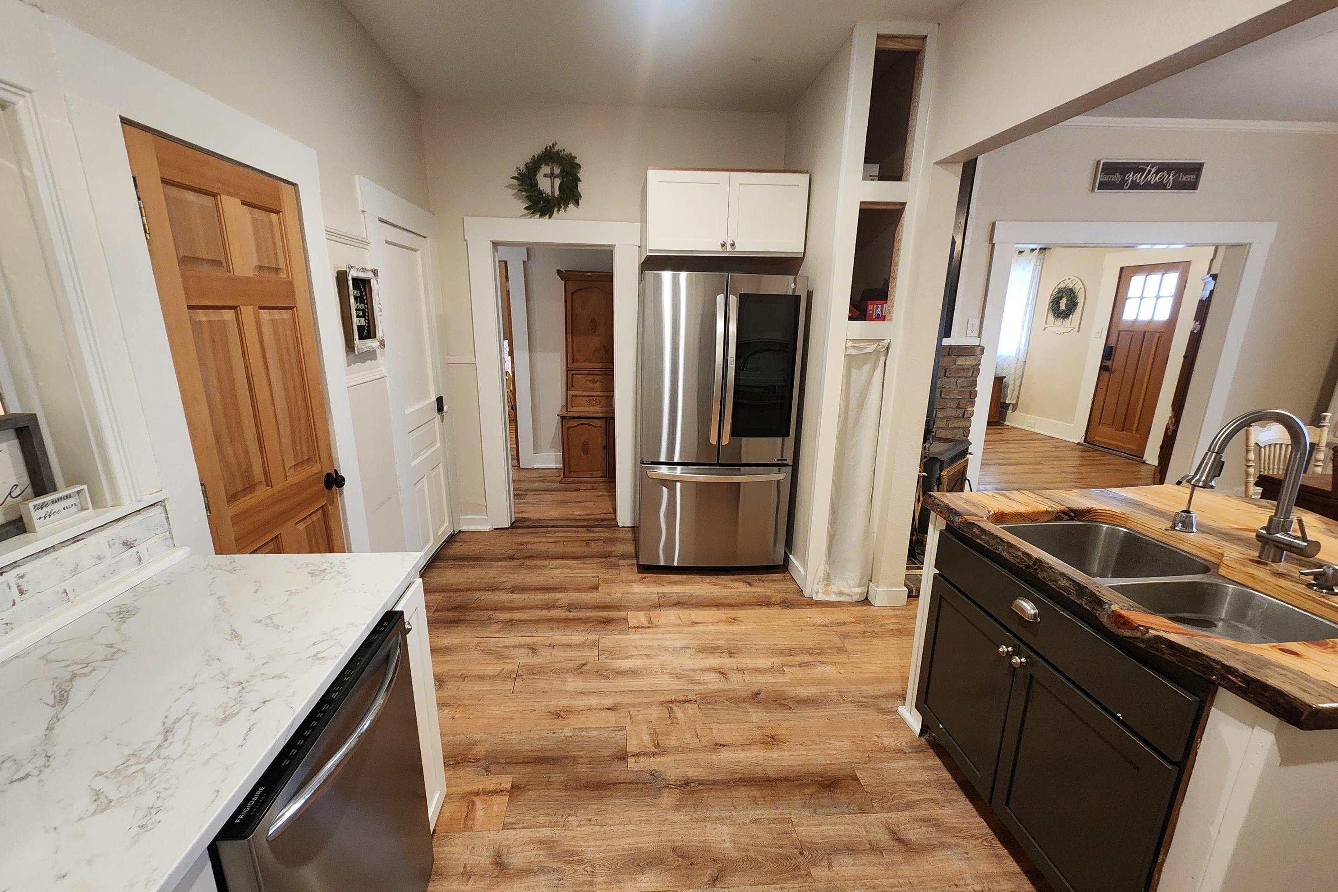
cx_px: 654
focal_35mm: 14
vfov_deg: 81.2
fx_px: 520
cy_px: 465
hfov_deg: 104.2
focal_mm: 2.2
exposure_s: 1/30
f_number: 2.2
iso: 500
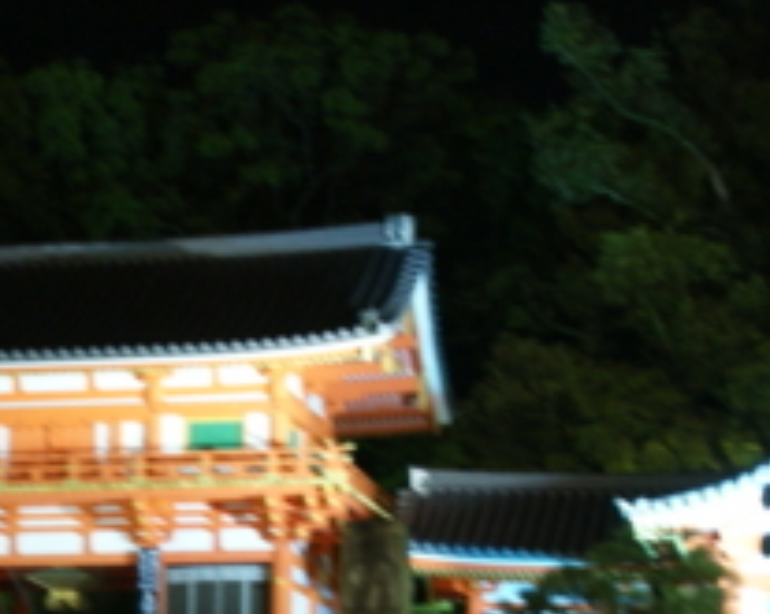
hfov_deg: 15.7
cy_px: 545
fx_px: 2776
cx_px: 145
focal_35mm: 122
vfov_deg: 12.5
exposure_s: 1/2
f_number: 5
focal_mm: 28
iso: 400
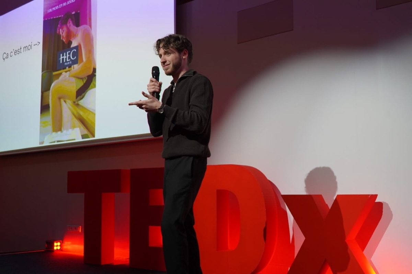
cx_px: 206
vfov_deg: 31.9
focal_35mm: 42
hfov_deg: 46.4
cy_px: 137
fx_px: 480
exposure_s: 1/160
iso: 1000
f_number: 4.5
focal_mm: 42
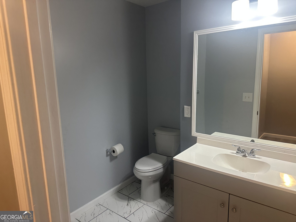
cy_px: 111
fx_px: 205
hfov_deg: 71.6
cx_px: 148
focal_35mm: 24
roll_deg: +2.2
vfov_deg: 56.8
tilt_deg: -9.7
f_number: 1.78
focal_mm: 6.86
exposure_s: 1/120
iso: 160
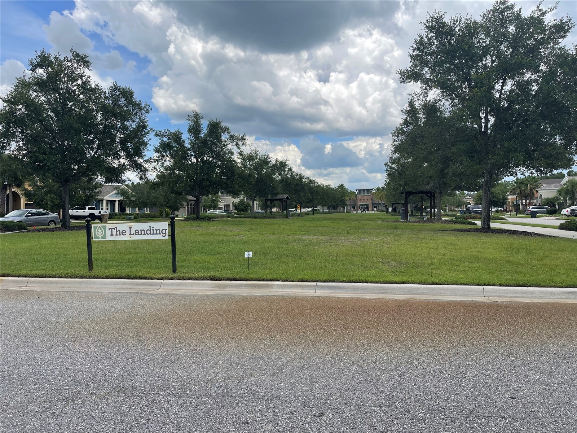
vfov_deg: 54.9
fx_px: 417
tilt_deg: -0.8
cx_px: 288
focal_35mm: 25
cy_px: 216
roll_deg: +1.4
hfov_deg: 69.4
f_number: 1.6
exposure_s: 1/3344
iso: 32
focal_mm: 5.1
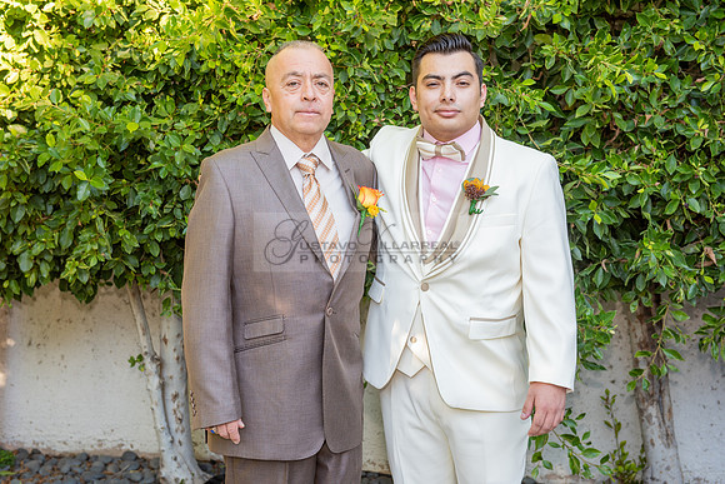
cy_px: 242
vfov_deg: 24.2
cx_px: 362
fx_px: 1128
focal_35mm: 56
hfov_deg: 35.6
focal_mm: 56
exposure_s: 1/125
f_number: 5
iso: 320
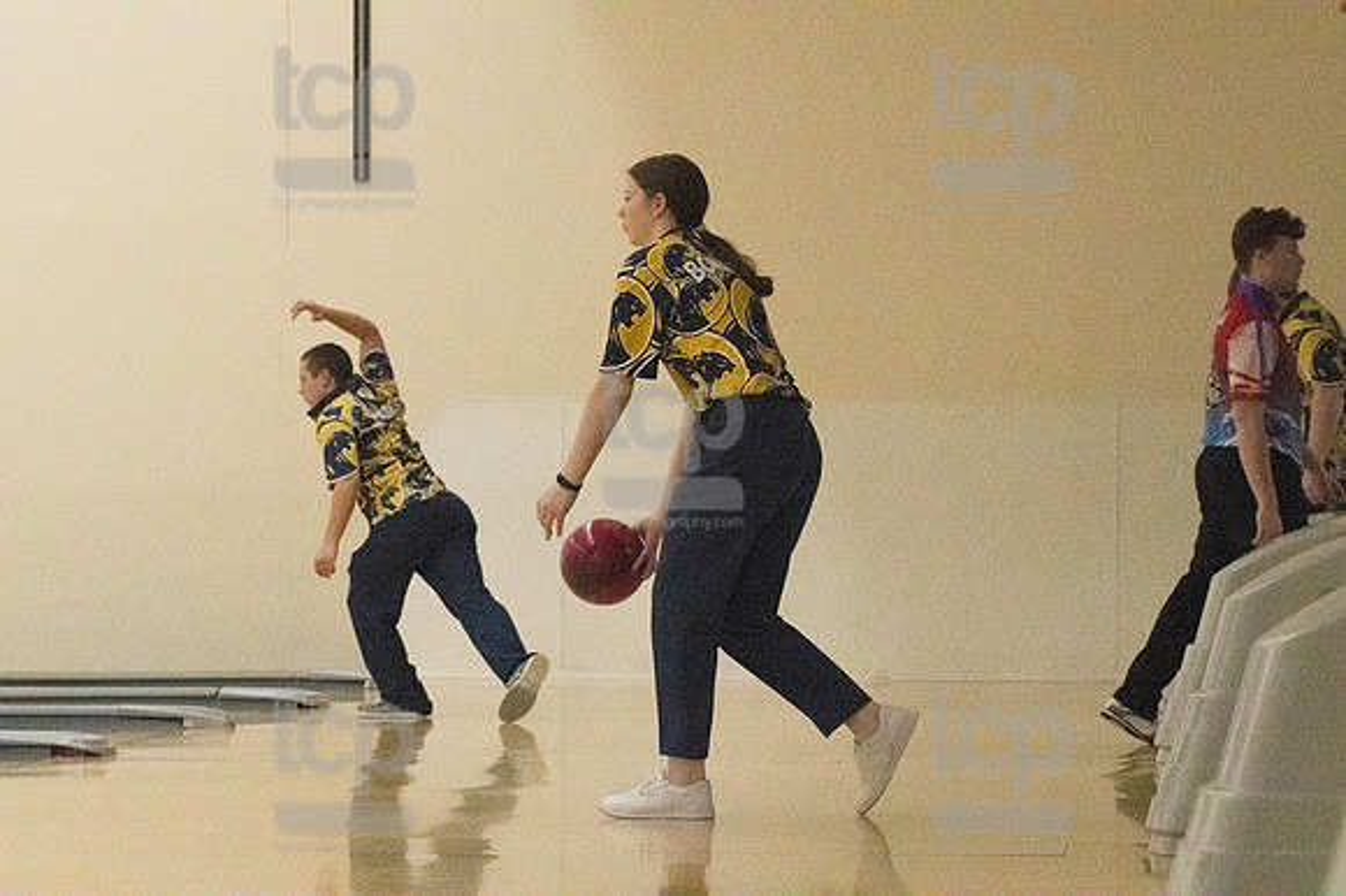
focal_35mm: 117
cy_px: 448
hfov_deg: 17.5
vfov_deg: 11.7
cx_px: 673
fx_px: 4372
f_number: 4.5
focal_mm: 78
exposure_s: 1/1250
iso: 10000
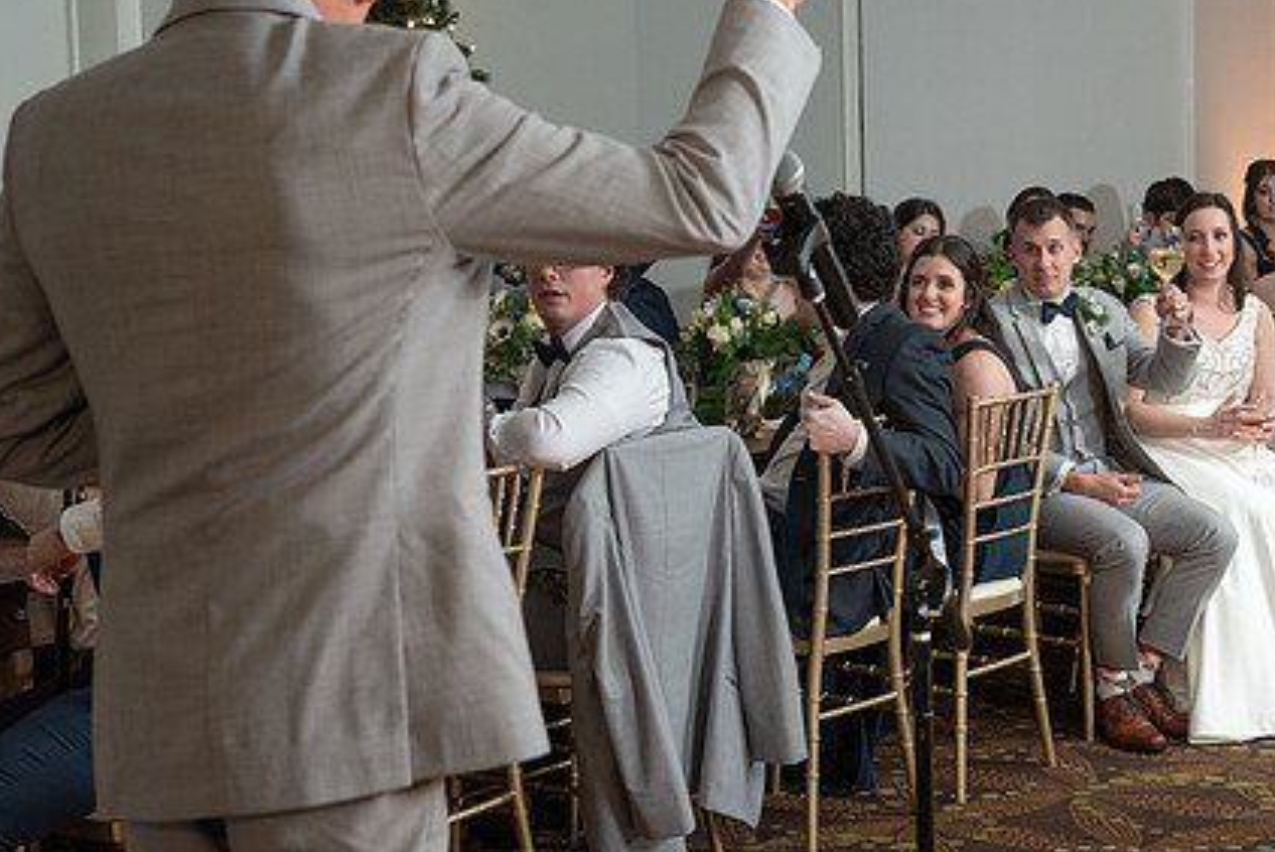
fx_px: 2516
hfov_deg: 28.4
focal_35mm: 71
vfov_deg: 19.2
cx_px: 770
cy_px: 327
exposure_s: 1/200
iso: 2000
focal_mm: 47
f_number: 5
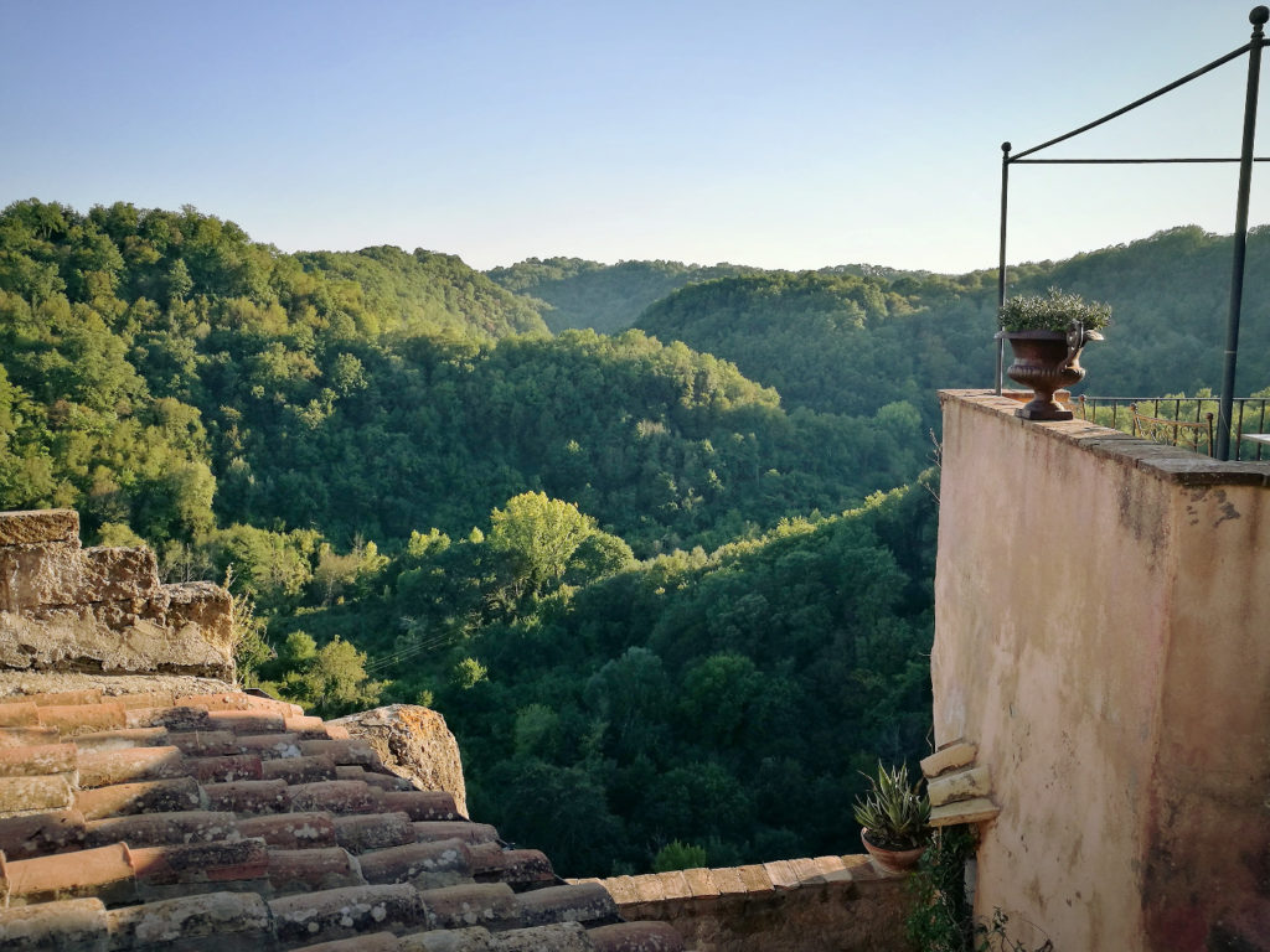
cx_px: 635
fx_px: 991
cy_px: 476
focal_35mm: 27
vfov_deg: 51.4
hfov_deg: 65.3
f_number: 2.2
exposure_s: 1/723
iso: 50
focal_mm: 4.5
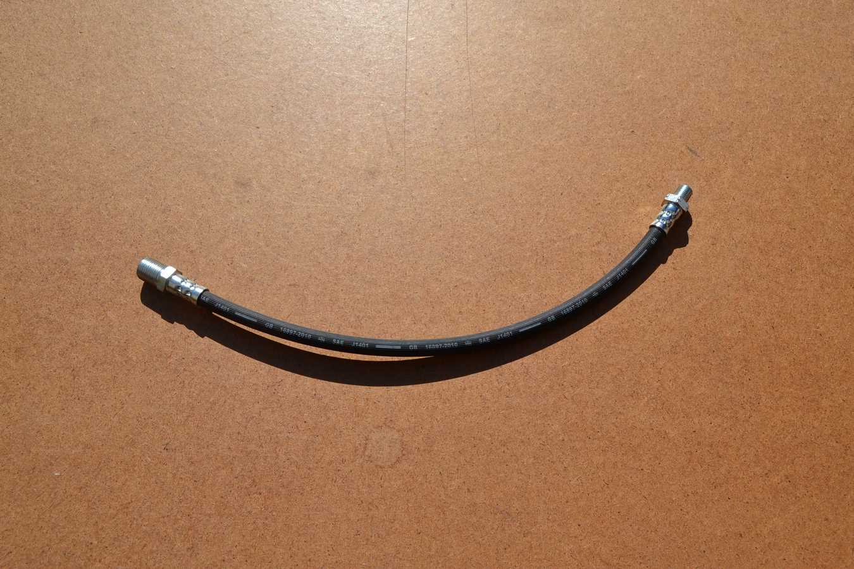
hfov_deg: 57.2
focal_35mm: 33
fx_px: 783
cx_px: 427
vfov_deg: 40.0
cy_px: 284
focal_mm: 22
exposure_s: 1/320
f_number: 8
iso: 100
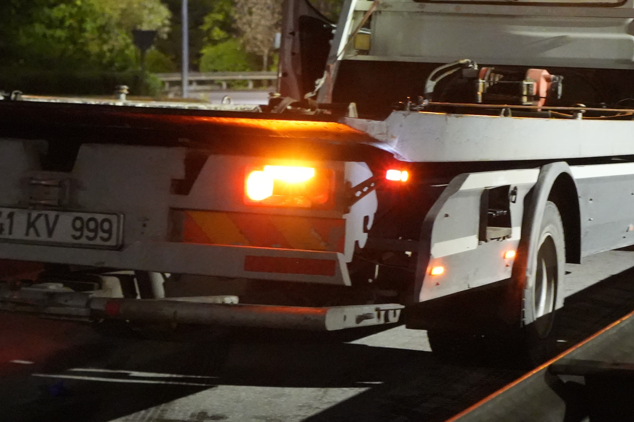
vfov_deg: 12.4
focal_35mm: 110
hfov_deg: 18.5
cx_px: 426
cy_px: 72
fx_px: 1937
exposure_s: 1/20
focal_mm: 46
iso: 12800
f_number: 4
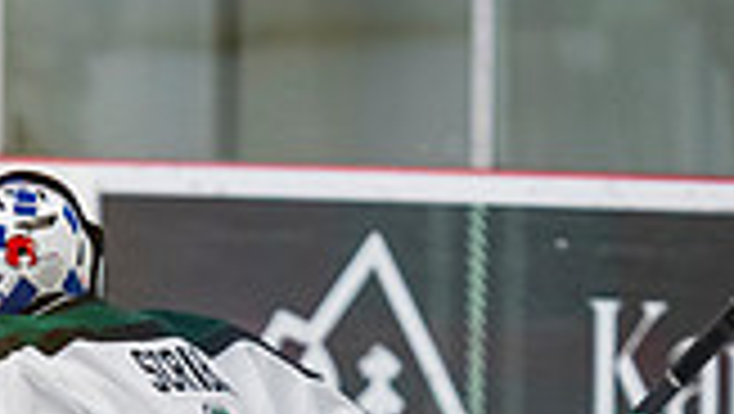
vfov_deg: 2.0
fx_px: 11960
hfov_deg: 3.5
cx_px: 77
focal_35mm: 614
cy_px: 575
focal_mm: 130
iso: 2000
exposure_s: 1/640
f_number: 3.2
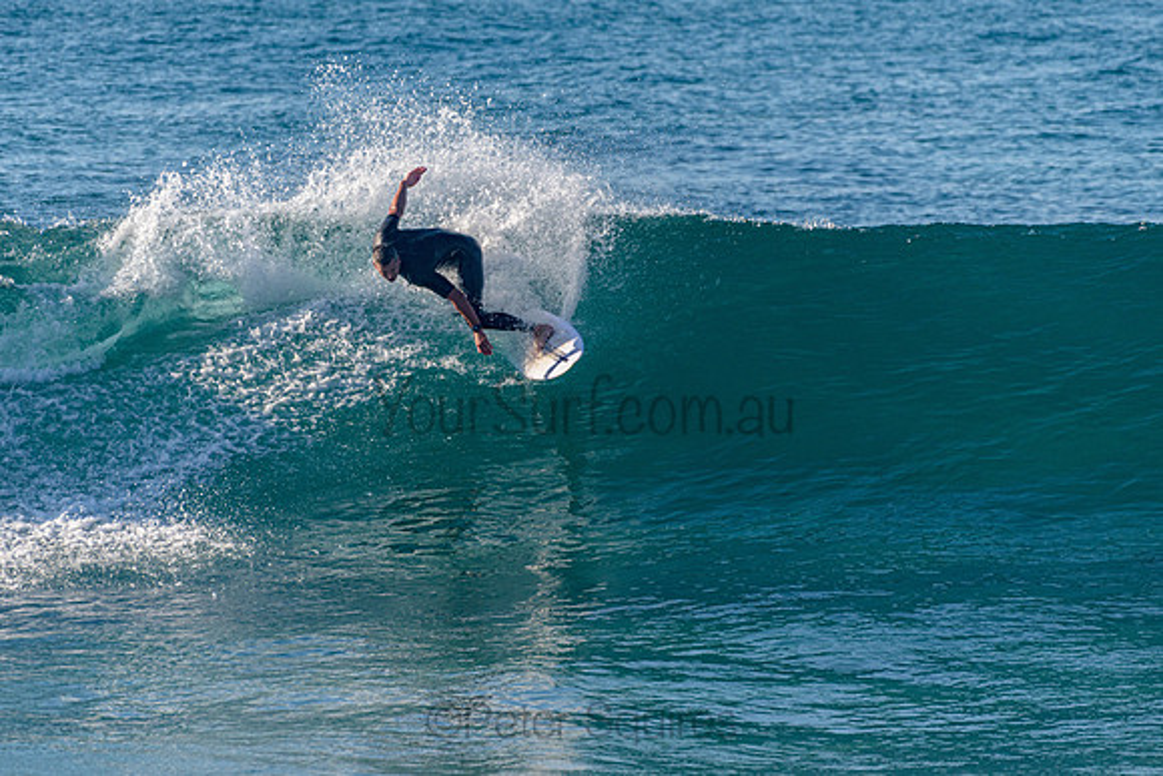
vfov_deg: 2.3
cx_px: 510
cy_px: 363
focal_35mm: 611
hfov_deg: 3.4
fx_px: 19735
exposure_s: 1/2000
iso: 280
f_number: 5.6
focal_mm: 500
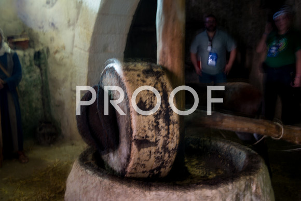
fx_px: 368
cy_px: 100
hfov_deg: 44.5
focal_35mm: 44
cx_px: 150
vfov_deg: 30.5
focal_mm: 44
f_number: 2.8
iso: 200
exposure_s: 2.5
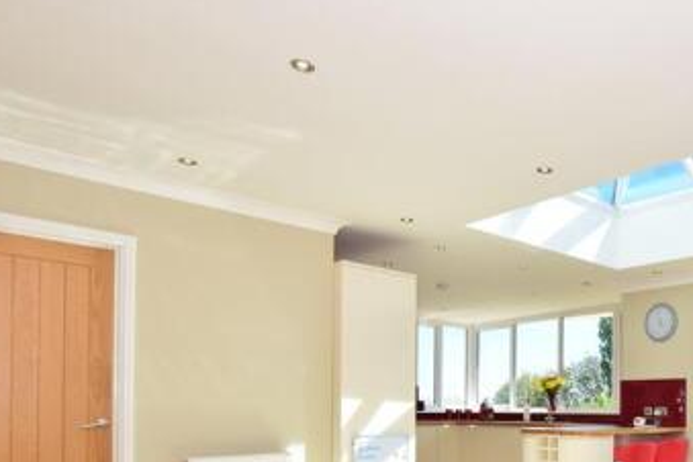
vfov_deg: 41.8
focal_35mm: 29
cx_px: 613
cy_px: 404
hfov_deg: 55.8
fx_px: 558
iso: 400
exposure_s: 1/200
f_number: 13
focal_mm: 10
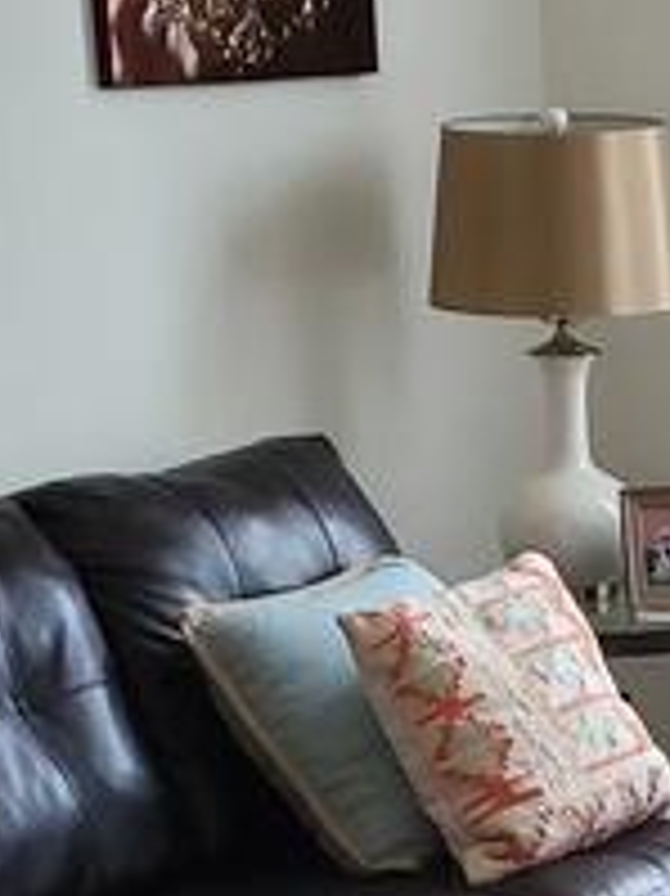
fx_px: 3643
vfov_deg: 13.7
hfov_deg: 10.4
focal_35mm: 141
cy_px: 955
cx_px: 742
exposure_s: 1/59
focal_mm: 4.3
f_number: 2.4
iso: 200
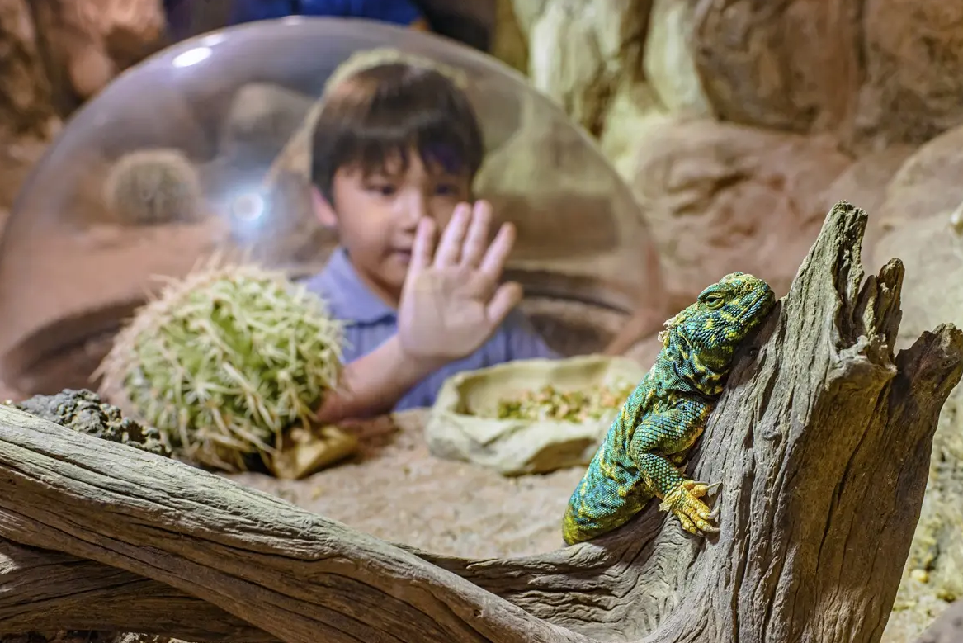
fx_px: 990
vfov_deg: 36.0
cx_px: 499
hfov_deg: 51.9
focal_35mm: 37
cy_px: 334
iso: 1250
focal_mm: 35
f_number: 8
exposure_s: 1/60
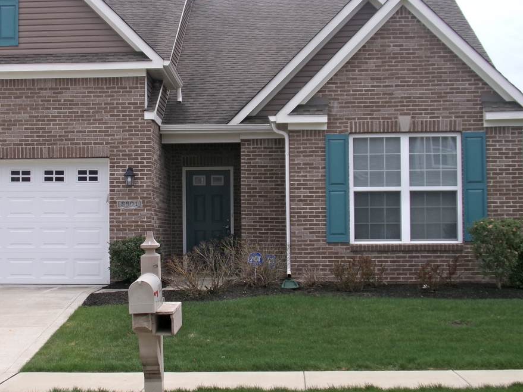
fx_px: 1057
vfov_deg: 21.0
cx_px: 190
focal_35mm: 70
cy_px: 196
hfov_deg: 27.7
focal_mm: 8.5
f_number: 4.2
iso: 100
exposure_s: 1/450
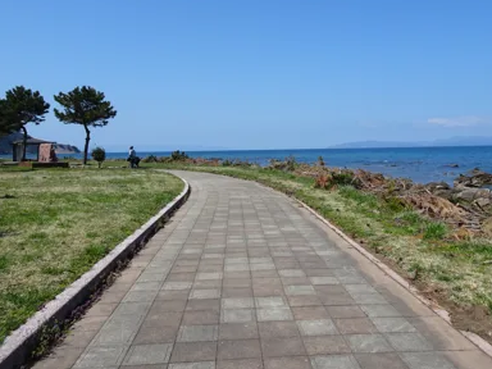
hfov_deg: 59.7
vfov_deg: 46.6
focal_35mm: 30
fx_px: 426
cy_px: 151
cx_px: 279
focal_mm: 4.1
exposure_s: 1/1250
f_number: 3.5
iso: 80
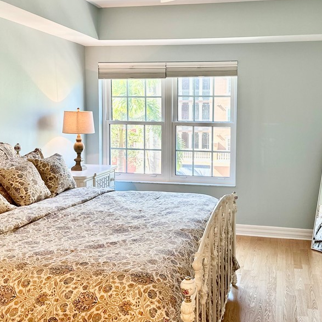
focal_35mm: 37
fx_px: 389
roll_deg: -1.3
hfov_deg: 44.5
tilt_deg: -4.6
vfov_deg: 44.8
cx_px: 206
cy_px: 142
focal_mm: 6.86
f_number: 1.78
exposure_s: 1/120
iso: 200
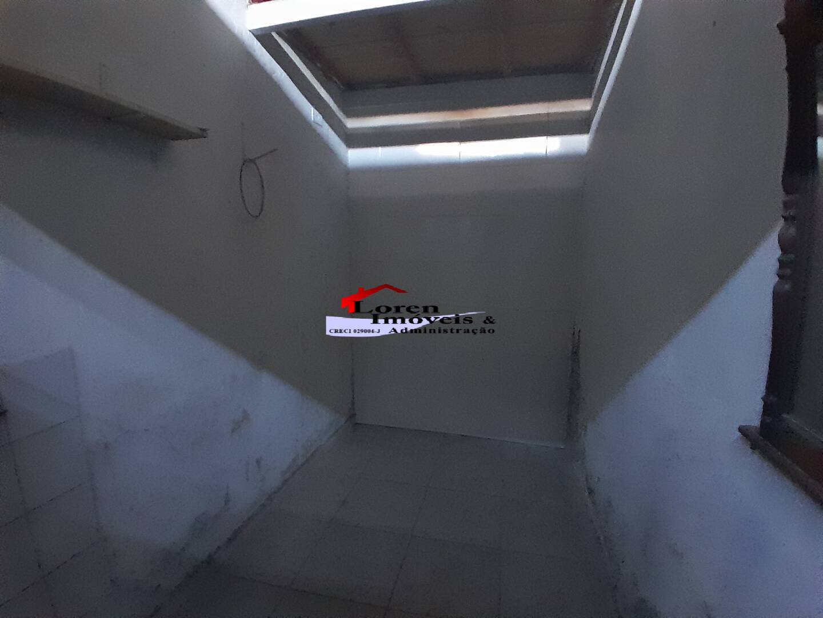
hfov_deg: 91.0
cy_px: 309
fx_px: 404
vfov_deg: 74.7
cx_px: 412
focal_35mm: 17
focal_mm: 1.46
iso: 800
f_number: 2.2
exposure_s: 1/10
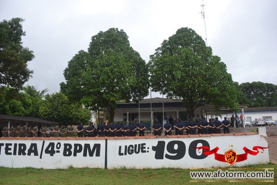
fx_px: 231
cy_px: 92
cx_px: 138
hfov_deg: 61.9
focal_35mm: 30
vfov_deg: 43.6
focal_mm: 20
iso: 100
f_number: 5.6
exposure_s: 1/125
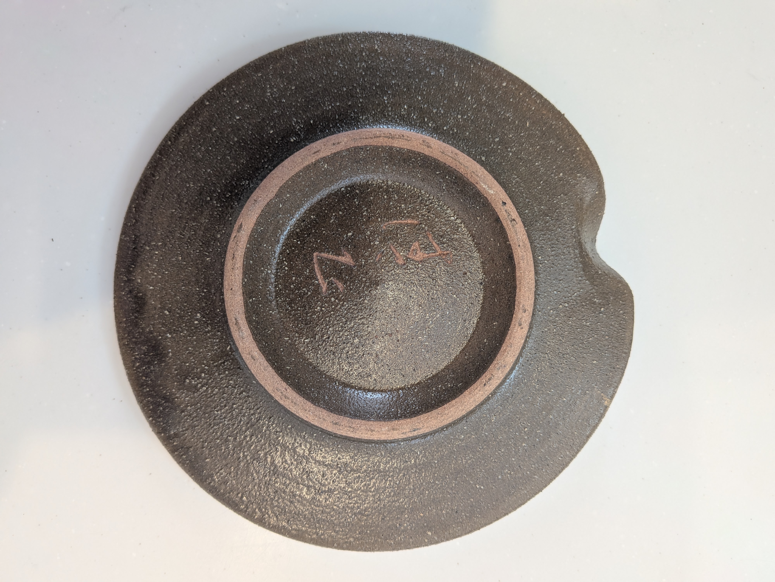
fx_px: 537
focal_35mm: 24
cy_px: 291
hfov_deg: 71.6
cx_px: 388
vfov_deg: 56.8
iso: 48
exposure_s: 1/30
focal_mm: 4.53
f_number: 1.7
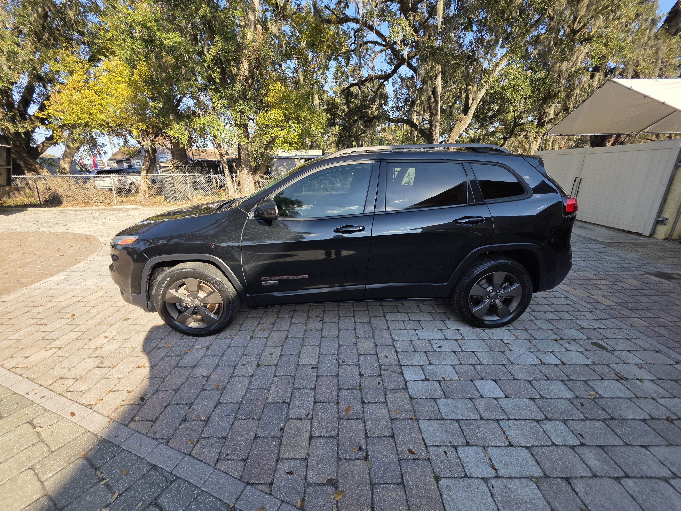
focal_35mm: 13
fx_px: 256
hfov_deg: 106.2
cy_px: 256
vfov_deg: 89.9
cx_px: 340
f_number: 1.9
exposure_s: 1/638
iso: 40
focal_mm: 2.2
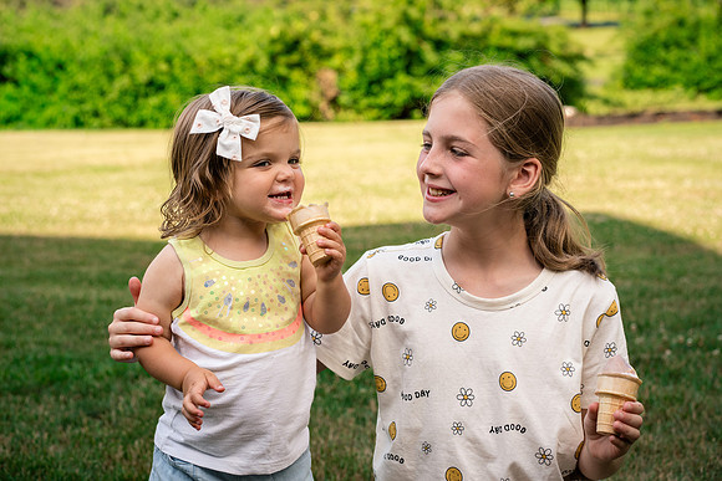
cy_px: 240
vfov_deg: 16.1
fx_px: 1705
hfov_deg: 23.9
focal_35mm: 85
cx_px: 361
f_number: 6.3
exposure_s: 1/400
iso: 640
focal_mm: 85
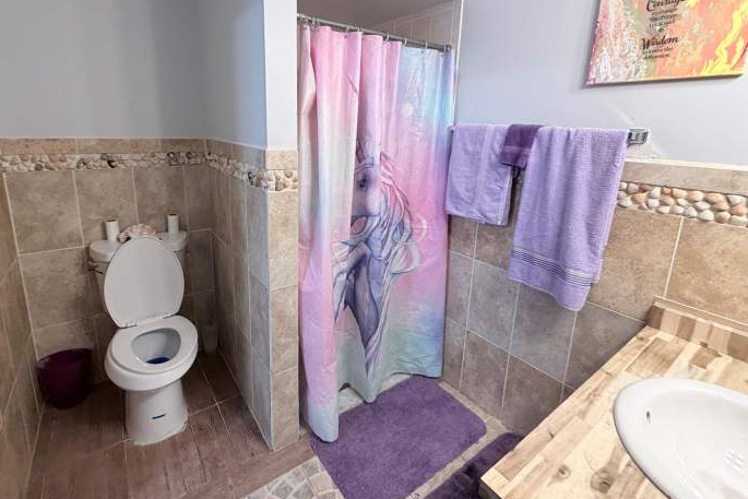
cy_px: 201
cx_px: 356
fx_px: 353
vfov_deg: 69.8
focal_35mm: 17
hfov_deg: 93.2
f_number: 2.2
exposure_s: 1/60
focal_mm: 2.22
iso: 320
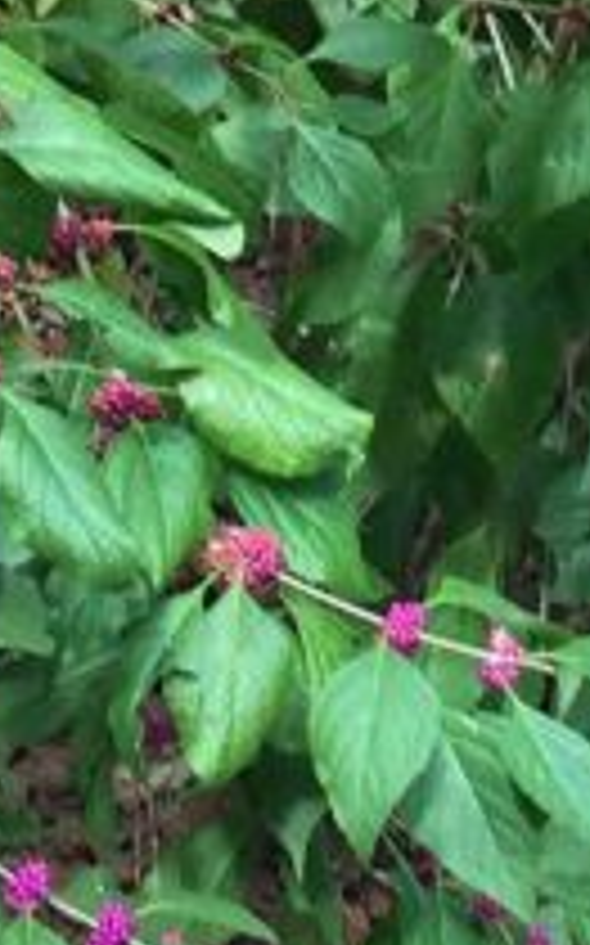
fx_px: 3864
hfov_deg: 8.7
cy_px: -158
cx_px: 662
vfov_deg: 13.6
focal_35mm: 150
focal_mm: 4.15
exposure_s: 1/120
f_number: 2.2
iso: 40
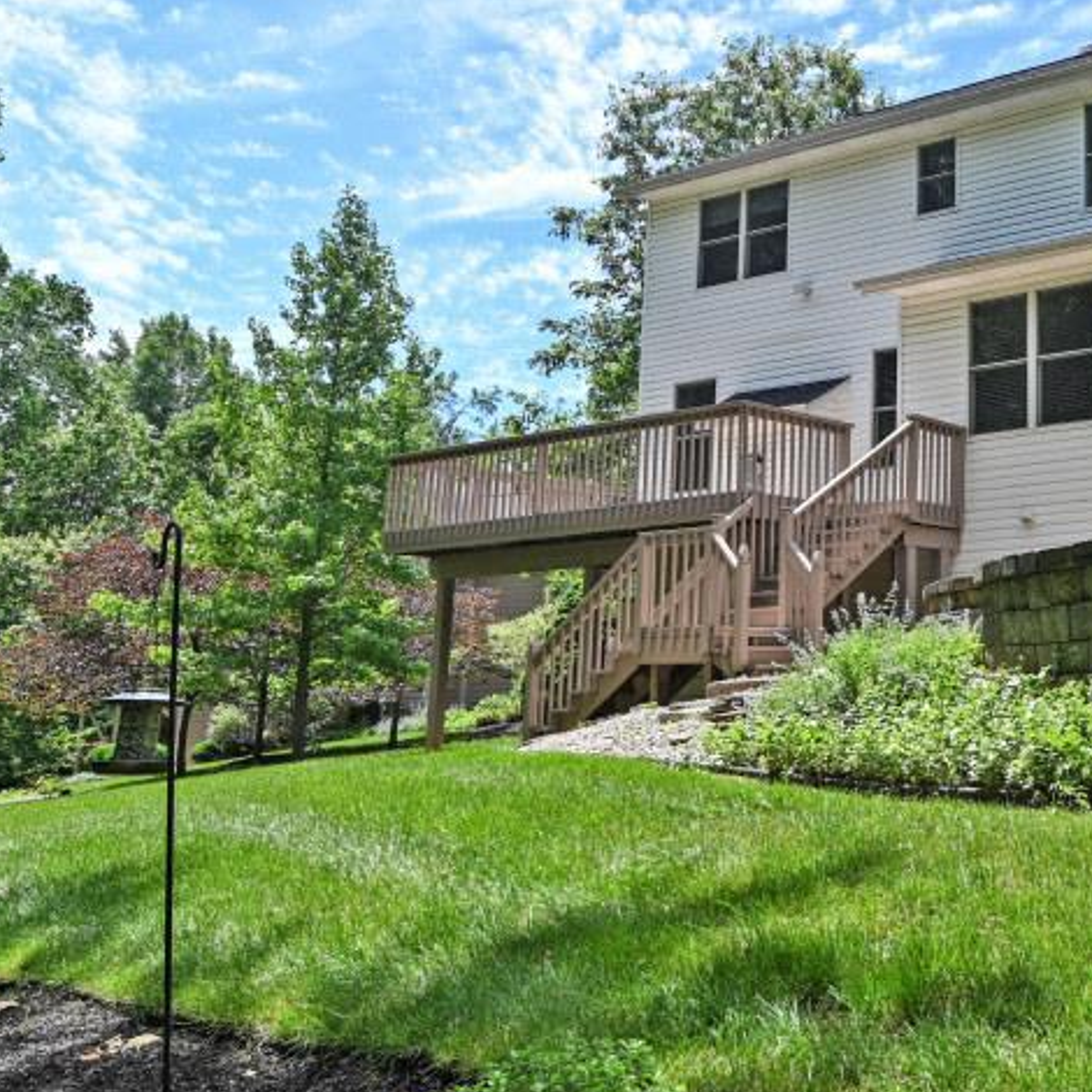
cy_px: 414
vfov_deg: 43.5
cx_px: 1157
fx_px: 1356
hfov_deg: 37.7
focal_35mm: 38
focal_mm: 14
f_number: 6.3
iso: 100
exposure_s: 1/320
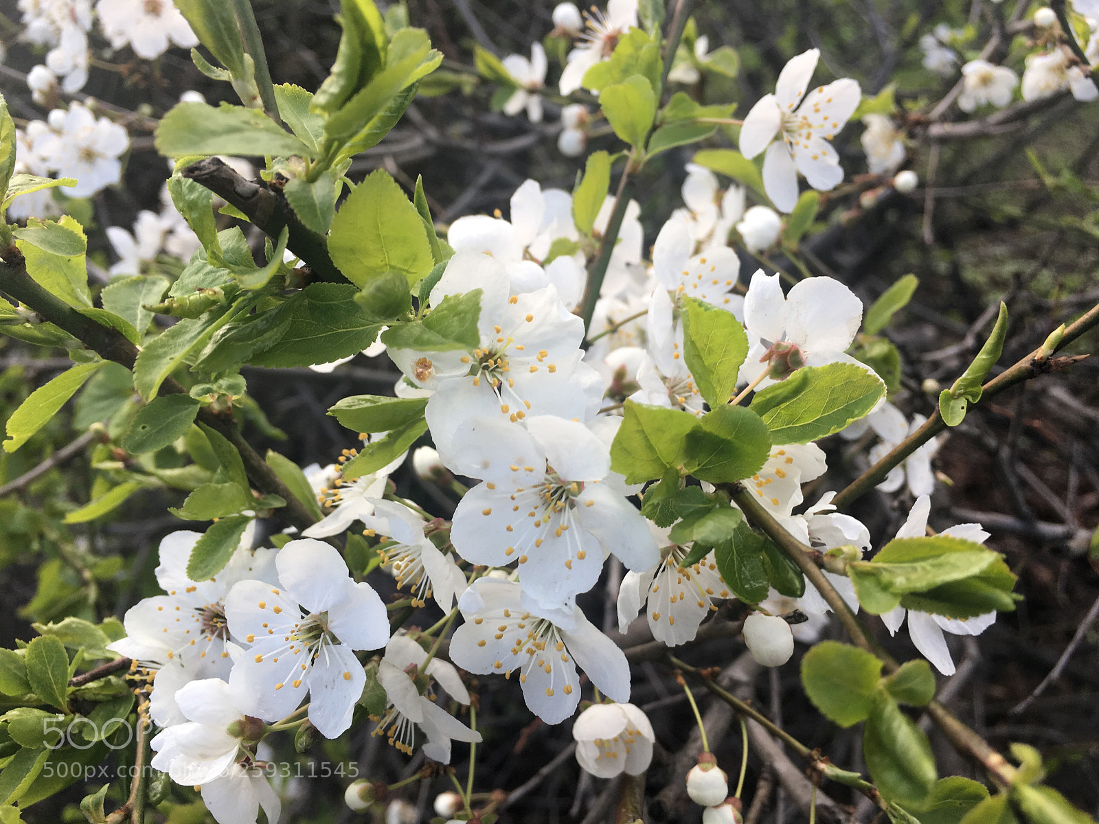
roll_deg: -0.2
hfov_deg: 61.7
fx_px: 921
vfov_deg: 48.2
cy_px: 412
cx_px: 550
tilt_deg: -36.3
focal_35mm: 29
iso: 25
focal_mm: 4.15
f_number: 2.2
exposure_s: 1/100
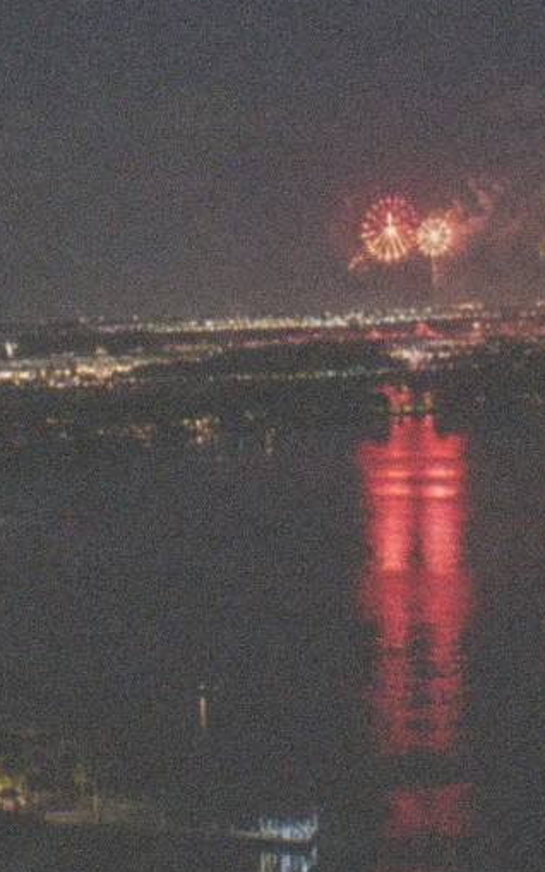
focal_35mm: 123
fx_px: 2924
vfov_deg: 16.9
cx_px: 129
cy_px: 554
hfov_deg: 10.6
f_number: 8
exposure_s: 1/40
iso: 1600
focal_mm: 48
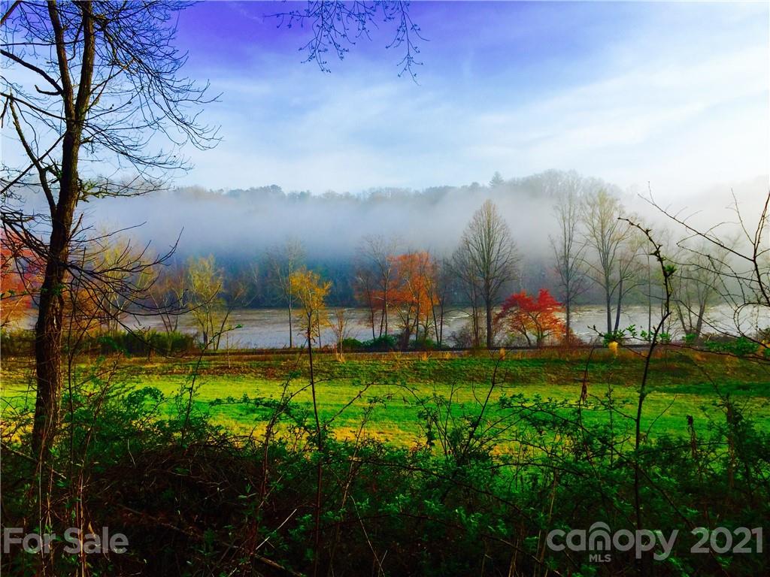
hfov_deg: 61.7
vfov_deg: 48.2
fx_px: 645
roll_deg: +0.1
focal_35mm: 29
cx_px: 385
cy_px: 288
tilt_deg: -2.5
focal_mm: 4.15
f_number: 2.2
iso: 32
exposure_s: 1/920
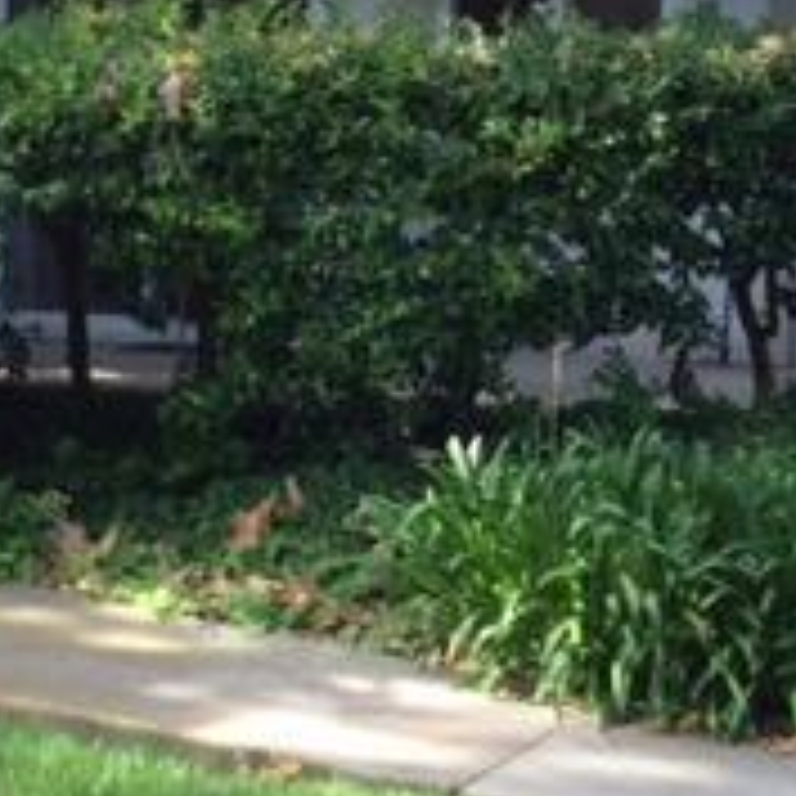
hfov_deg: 18.1
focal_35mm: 96
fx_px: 2498
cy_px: 121
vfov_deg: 17.9
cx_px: 373
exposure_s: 1/187
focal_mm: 4.12
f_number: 2.2
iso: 32
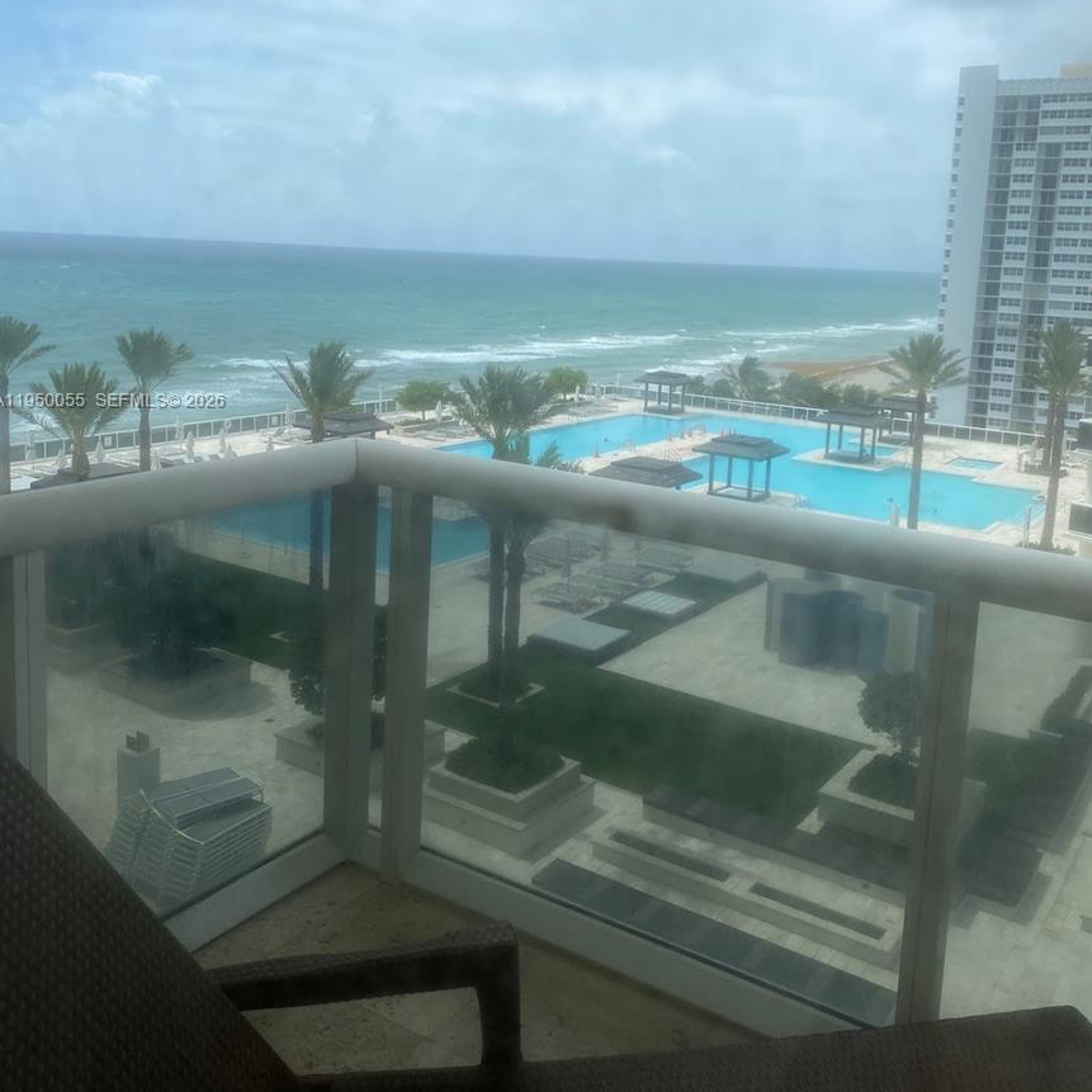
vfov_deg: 50.5
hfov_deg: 51.1
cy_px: 402
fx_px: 1142
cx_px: 560
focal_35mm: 32
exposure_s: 1/1585
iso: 32
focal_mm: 4.25
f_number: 1.8
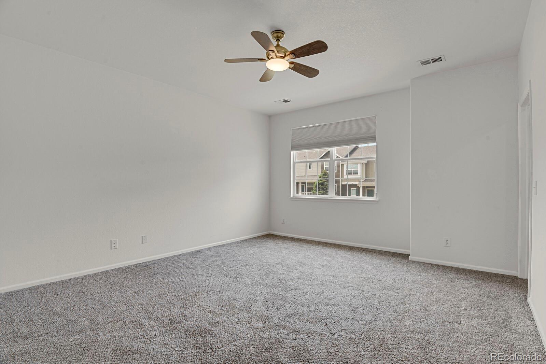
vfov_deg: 70.4
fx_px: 258
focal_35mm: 17
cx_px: 273
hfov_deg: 93.3
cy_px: 182
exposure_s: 1/2.5
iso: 250
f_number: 8
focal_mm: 17
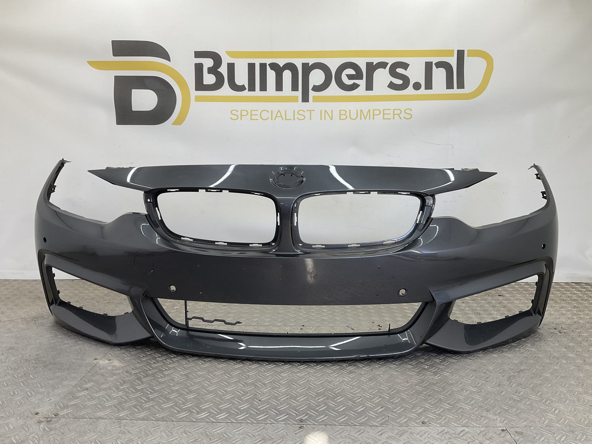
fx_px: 496
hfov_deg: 61.7
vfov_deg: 48.2
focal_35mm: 29
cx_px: 296
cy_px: 222
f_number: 1.8
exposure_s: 1/128
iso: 16
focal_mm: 3
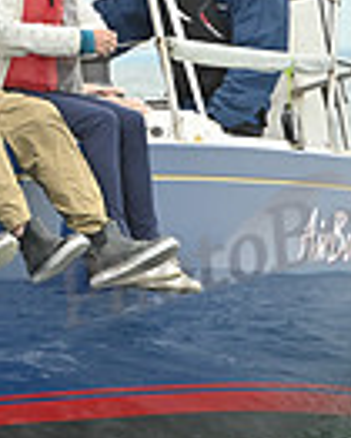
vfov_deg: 2.3
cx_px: -114
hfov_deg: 1.9
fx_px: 10765
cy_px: 115
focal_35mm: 830
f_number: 7.1
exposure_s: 1/1000
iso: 320
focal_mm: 200
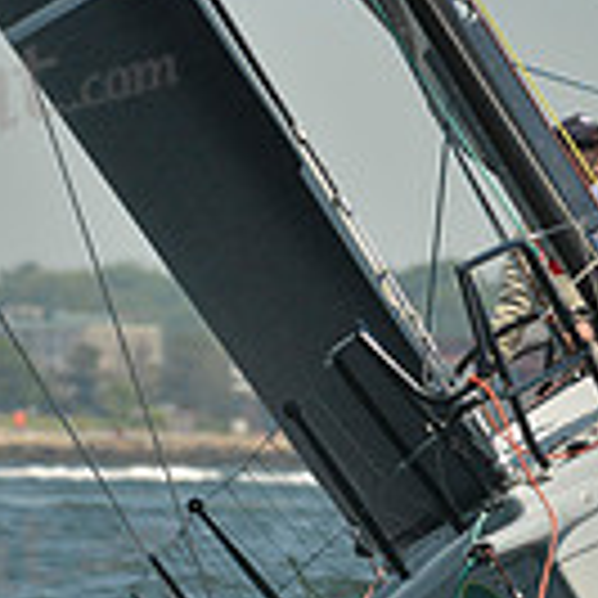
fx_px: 20229
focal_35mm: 1035
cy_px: 303
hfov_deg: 1.7
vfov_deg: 1.7
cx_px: 414
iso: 280
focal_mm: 280
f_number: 7.1
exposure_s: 1/1250
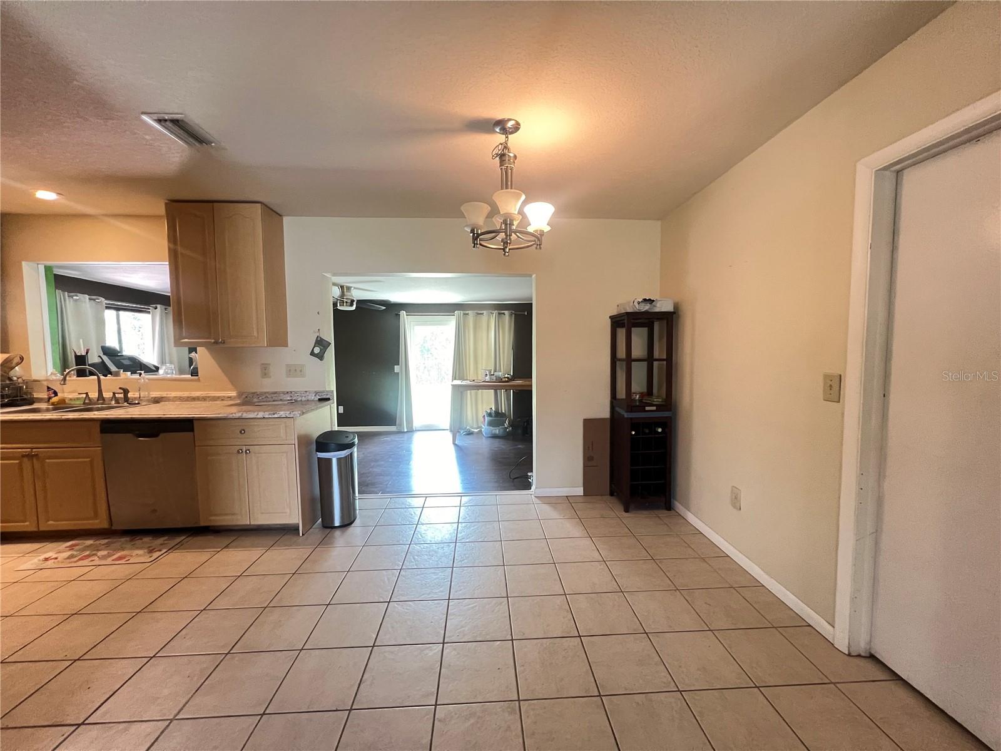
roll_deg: +0.3
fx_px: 376
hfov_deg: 106.2
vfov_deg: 89.9
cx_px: 500
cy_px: 376
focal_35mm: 13
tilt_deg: -3.8
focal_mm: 1.57
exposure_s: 1/60
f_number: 1.8
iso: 400
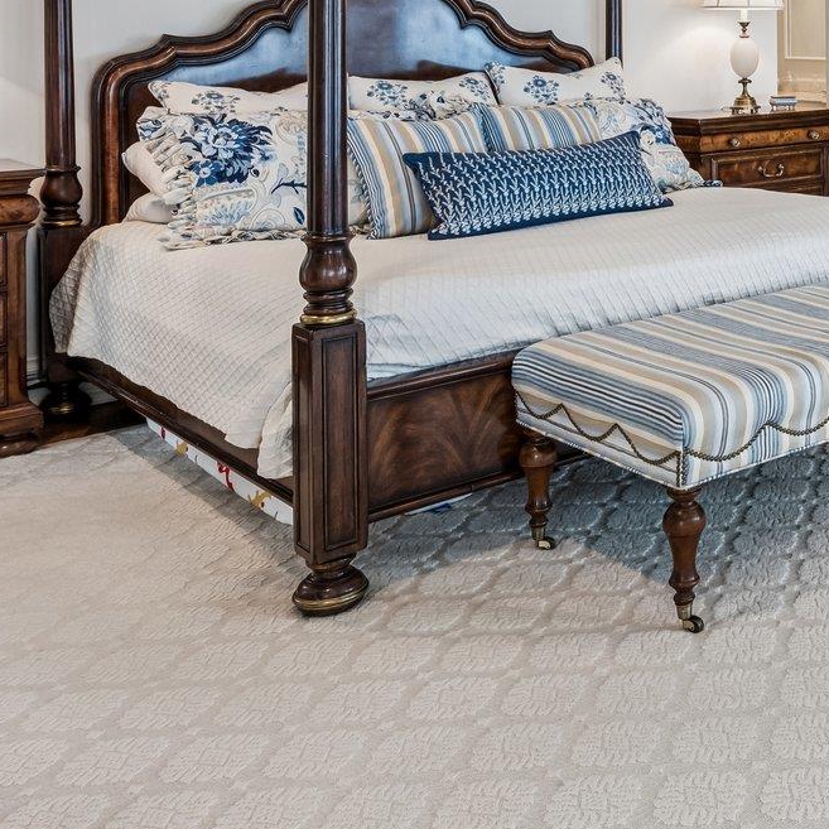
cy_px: 32
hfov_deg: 31.1
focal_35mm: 45
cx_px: 1017
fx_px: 1219
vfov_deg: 34.7
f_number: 9
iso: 320
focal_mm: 17
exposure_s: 1/10
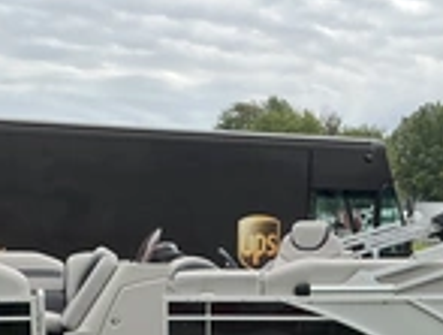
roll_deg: -2.3
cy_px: 413
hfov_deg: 25.6
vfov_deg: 18.4
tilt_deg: -11.6
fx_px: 975
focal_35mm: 76
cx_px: 223
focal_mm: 3
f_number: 1.8
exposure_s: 1/351
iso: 25
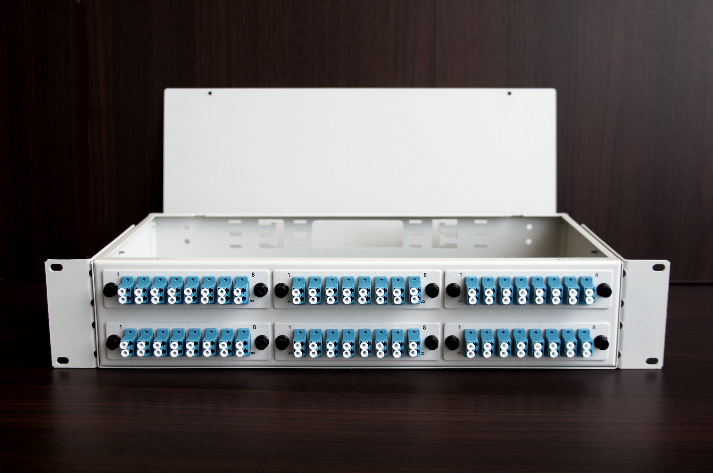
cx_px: 356
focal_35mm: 45
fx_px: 890
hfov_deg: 43.6
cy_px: 236
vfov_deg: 29.8
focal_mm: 30
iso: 125
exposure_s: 1/50
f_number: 4
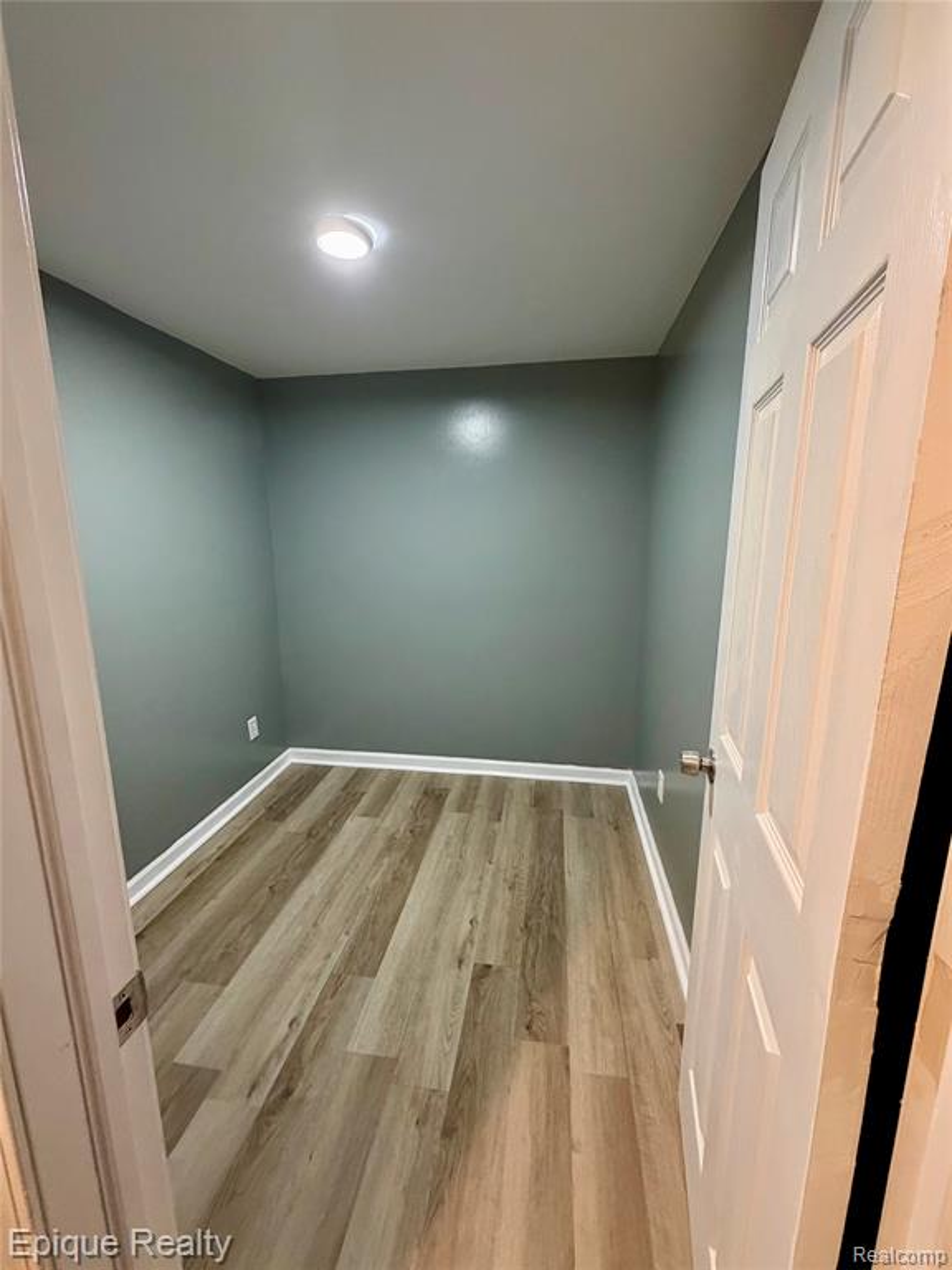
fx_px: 513
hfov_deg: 85.7
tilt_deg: -11.0
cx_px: 476
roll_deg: +0.2
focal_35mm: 14
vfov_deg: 102.1
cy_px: 635
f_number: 2.2
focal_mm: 2.22
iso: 500
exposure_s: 1/60
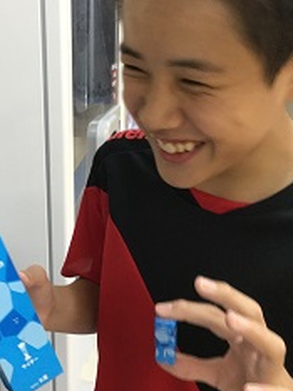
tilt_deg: -16.7
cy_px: 201
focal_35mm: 53
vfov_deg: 36.2
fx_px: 599
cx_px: 67
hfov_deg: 27.0
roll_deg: +0.0
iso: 64
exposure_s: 1/30
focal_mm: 3.3
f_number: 2.4
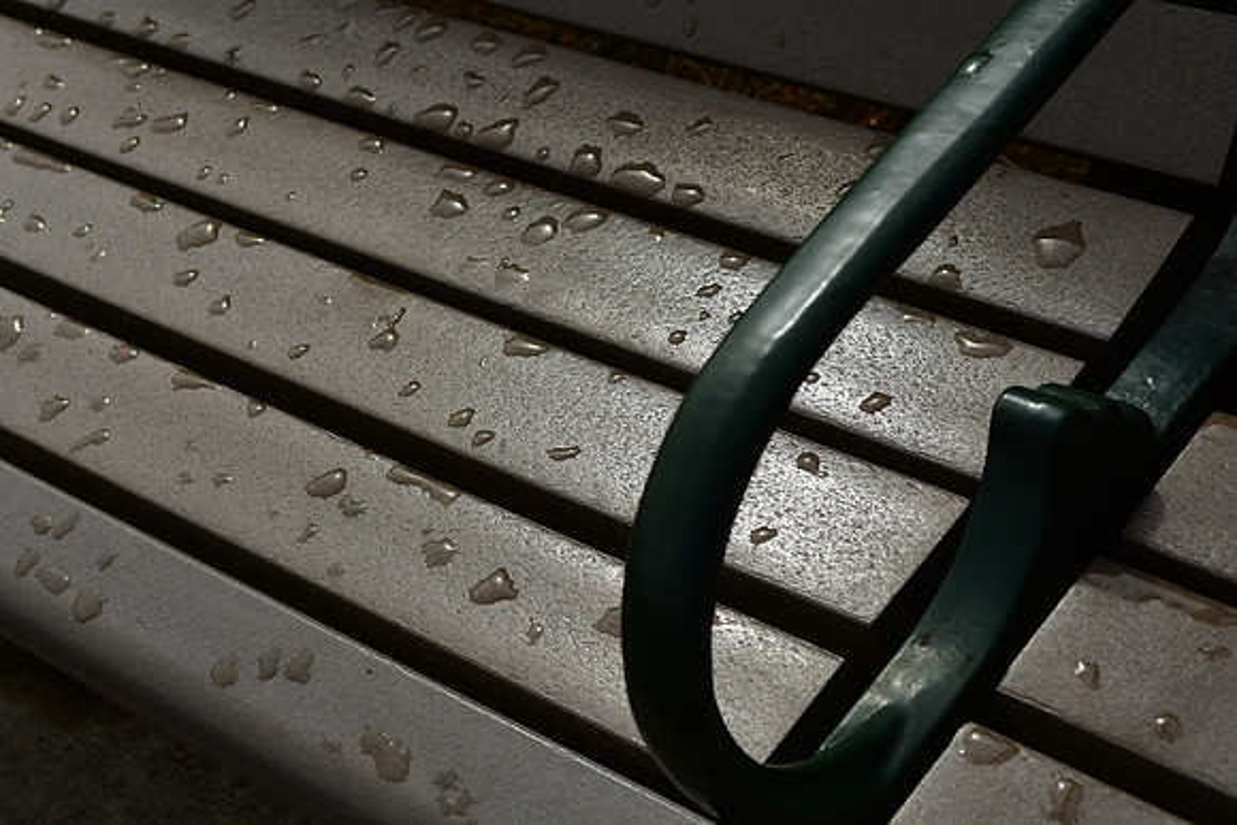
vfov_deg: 18.2
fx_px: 2578
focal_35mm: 75
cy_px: 412
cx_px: 618
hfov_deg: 27.0
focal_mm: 50
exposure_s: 1/1250
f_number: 8
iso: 200
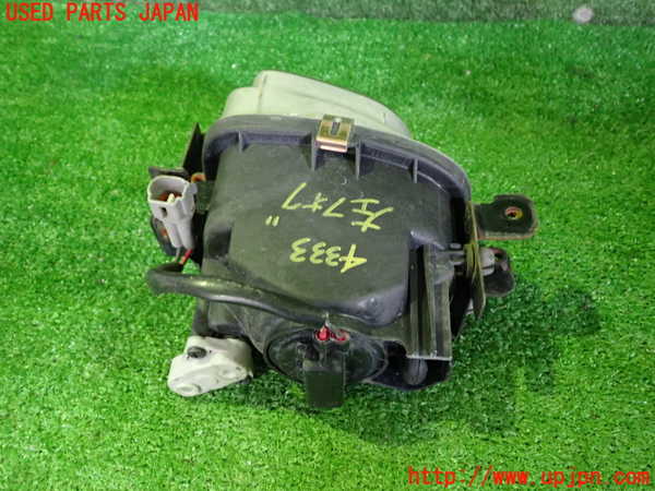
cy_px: 246
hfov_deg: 60.0
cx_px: 328
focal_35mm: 30
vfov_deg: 46.8
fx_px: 568
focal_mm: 5.4
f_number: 2.3
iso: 800
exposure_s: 1/25
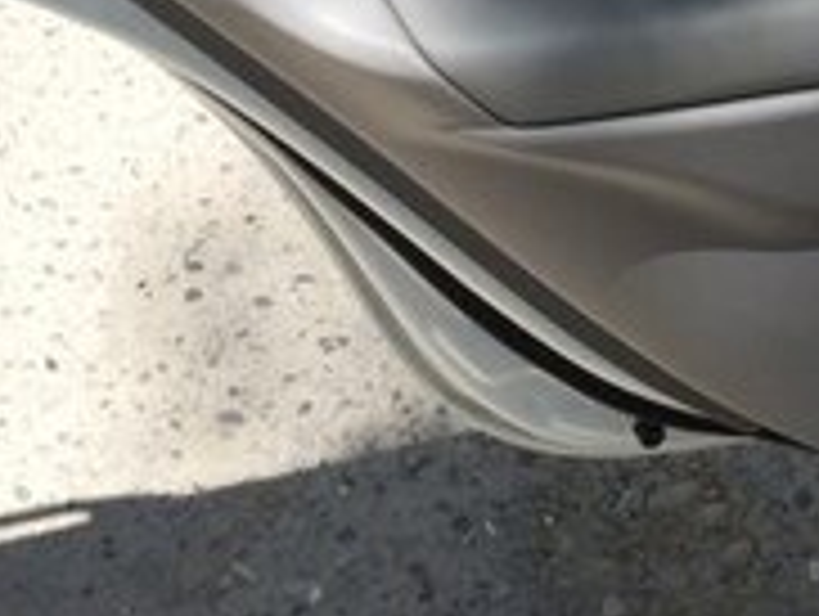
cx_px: 792
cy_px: -420
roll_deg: -2.1
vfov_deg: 13.0
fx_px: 2488
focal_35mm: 105
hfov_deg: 18.3
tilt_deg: -30.1
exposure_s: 1/720
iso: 32
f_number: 2.2
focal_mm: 4.15
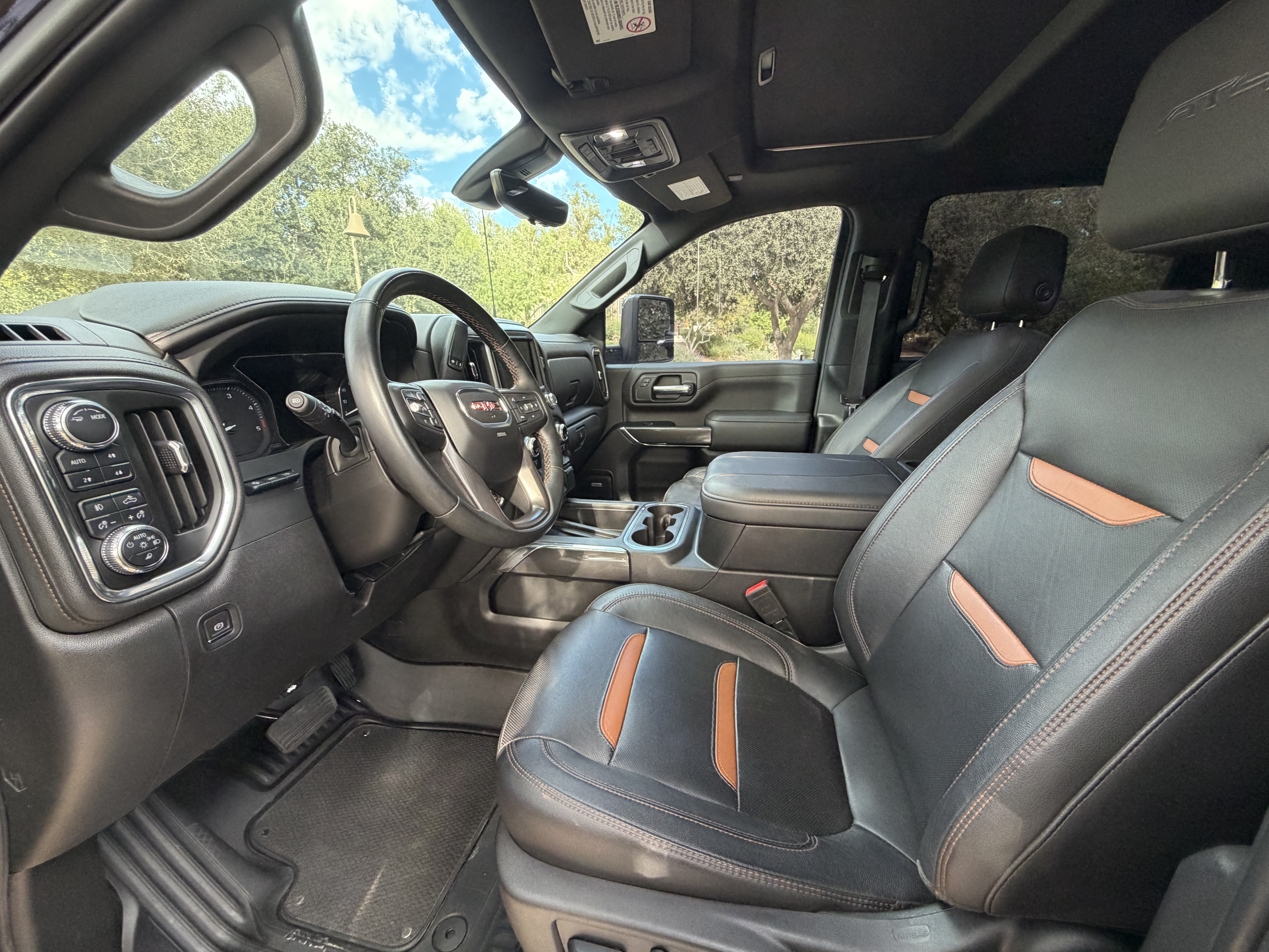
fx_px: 513
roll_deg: +0.4
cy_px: 476
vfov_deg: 85.7
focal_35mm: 14
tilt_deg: -13.8
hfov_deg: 102.1
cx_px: 634
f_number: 2.2
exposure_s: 1/121
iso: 250
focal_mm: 2.22
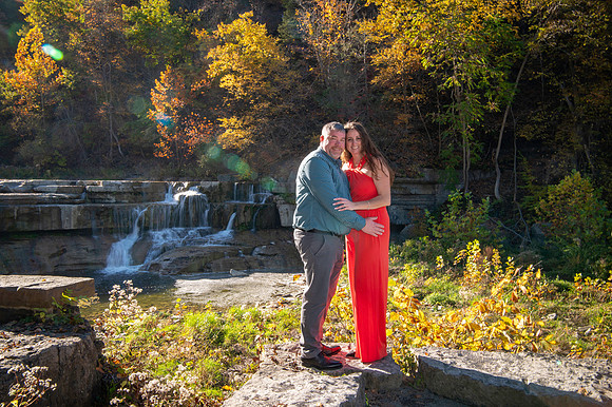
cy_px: 204
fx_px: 578
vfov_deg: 38.8
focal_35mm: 34
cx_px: 306
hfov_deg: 55.8
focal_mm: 34
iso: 64
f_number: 22
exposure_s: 1/13
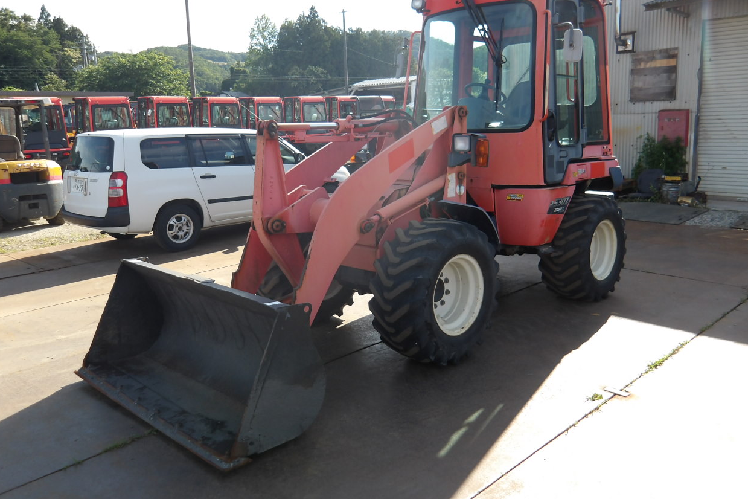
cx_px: 380
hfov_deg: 63.7
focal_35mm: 29
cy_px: 220
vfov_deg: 44.9
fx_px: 603
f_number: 3
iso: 100
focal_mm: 4.9
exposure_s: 1/595
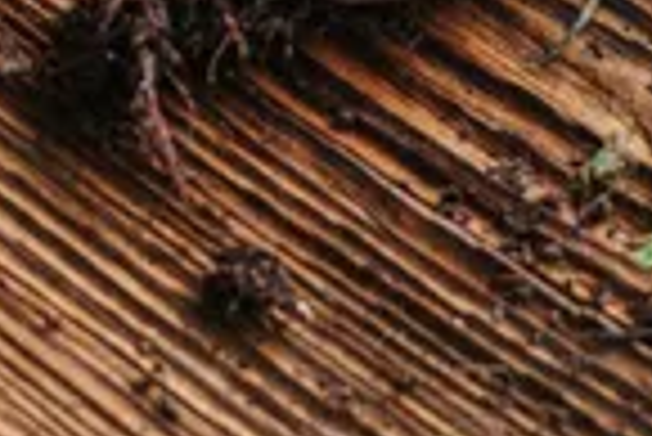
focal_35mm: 264
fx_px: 4786
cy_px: -589
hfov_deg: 7.7
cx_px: -211
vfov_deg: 5.1
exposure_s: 1/250
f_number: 4
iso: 400
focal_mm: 50
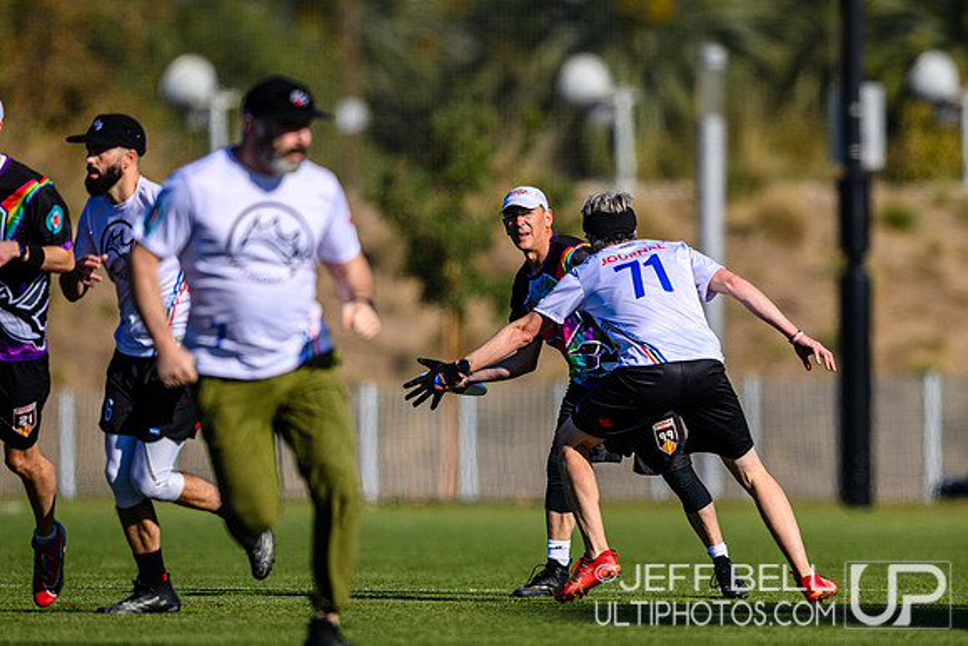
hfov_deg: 3.7
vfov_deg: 2.5
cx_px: 576
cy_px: 316
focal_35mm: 553
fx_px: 14869
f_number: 3.2
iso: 100
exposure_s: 1/2000
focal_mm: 400
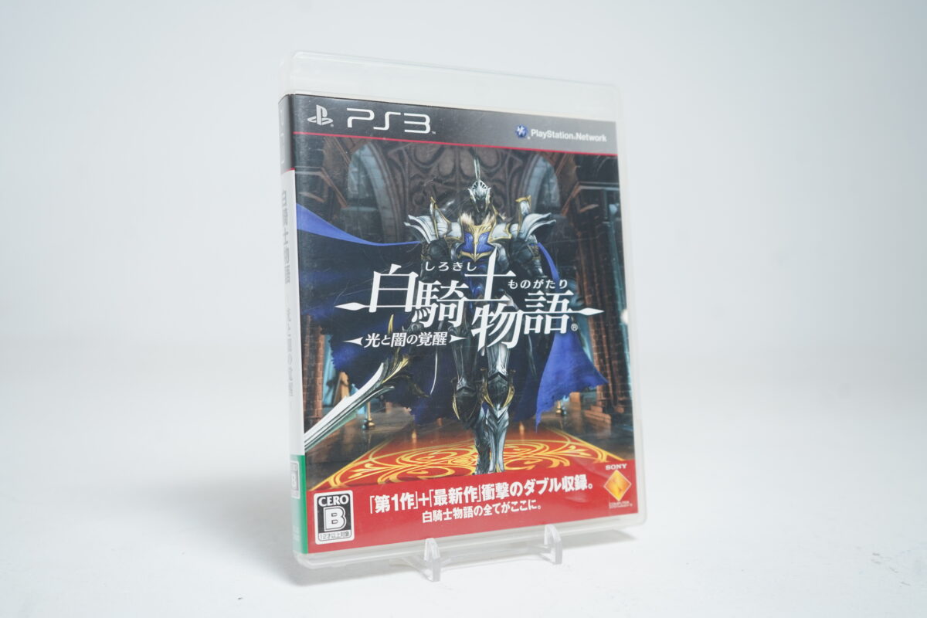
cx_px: 464
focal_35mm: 36
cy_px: 309
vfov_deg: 36.9
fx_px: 927
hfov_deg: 53.1
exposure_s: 1/40
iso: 640
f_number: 5
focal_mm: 36
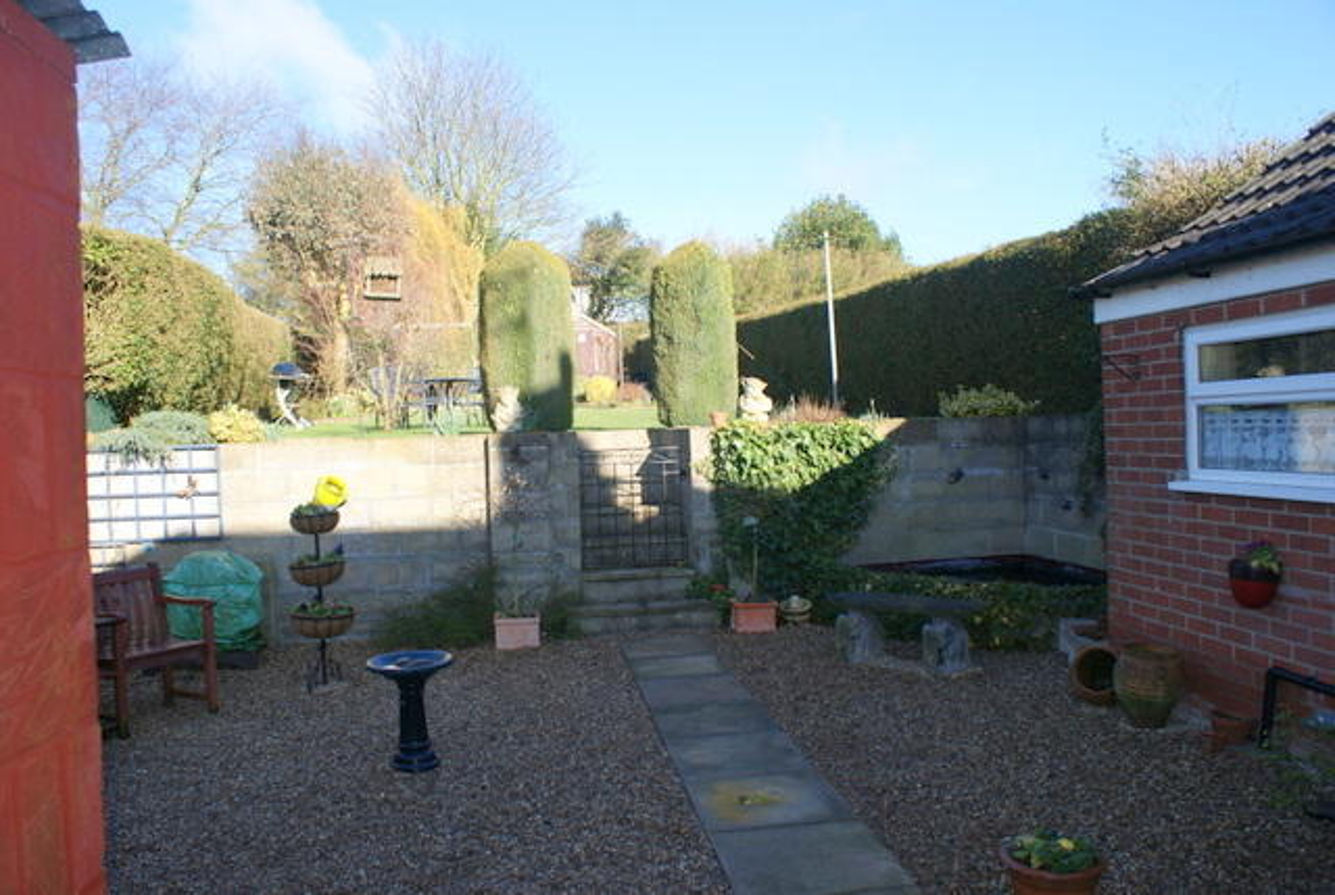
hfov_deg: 67.3
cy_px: 448
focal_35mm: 27
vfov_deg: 48.1
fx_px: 1003
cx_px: 668
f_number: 6.3
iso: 100
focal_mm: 18
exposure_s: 1/160
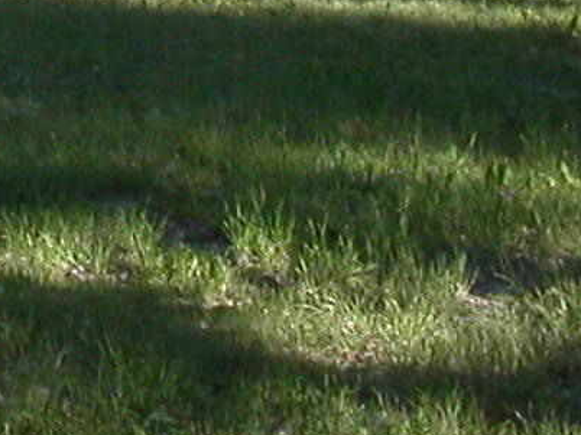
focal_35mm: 215
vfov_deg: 6.6
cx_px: -364
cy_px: -568
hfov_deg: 8.9
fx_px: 3606
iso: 100
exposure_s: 1/90
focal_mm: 7.8
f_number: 8
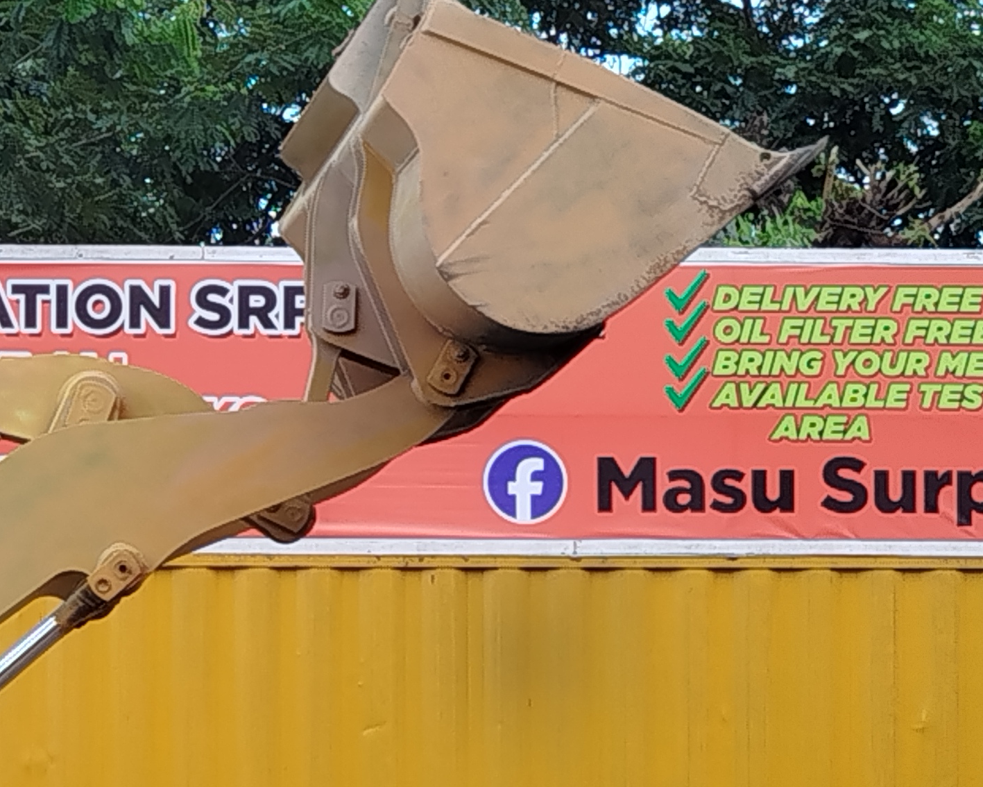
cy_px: 713
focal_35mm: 146
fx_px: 4248
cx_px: -215
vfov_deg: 10.5
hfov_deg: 12.9
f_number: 1.7
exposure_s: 1/149
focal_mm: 5.31
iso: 50
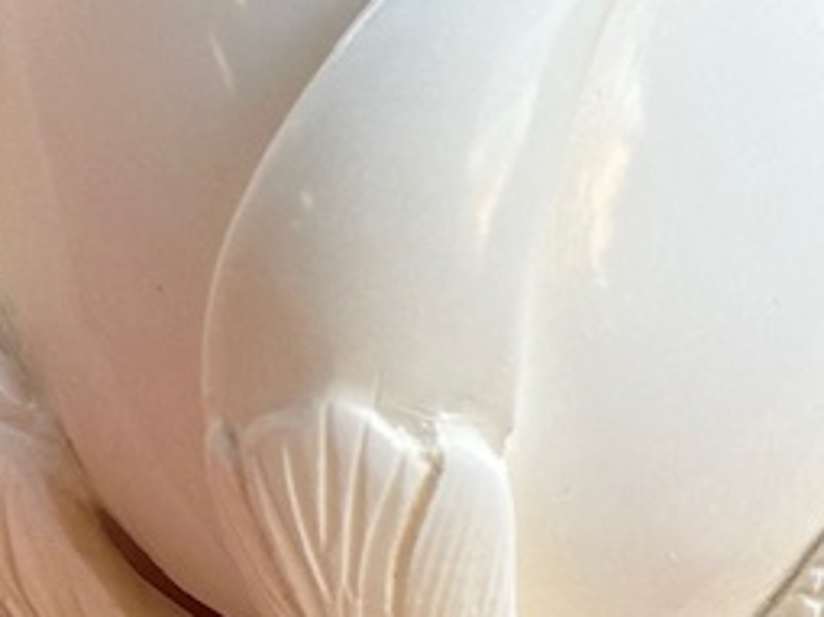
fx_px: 5734
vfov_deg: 6.1
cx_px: 1273
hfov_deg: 8.0
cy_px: 36
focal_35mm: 241
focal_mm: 6.86
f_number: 1.78
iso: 64
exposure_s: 1/307
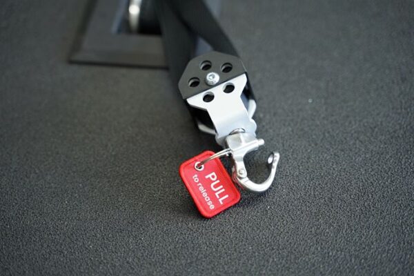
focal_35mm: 75
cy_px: 138
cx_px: 207
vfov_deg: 18.2
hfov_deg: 27.0
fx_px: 862
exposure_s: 1/50
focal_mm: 75
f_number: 2.8
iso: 400
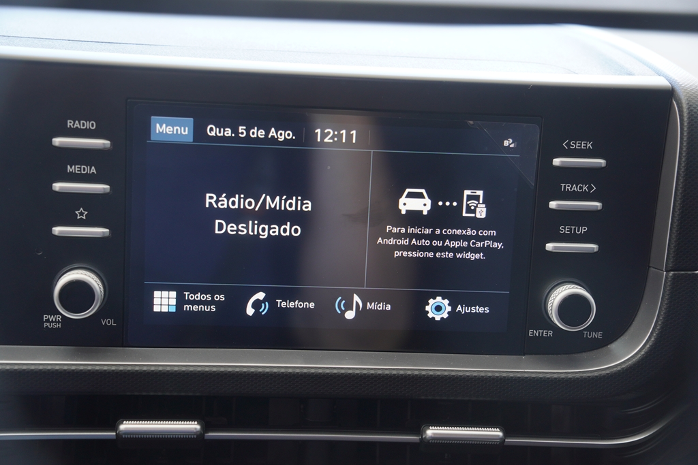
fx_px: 1163
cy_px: 232
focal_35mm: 60
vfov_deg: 22.6
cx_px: 349
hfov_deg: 33.4
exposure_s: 1/80
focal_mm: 40
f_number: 2.8
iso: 160
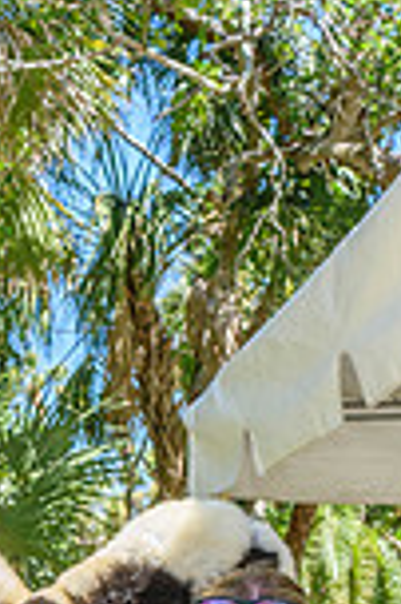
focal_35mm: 80
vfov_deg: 23.7
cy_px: 672
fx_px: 1340
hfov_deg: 16.9
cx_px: 67
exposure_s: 1/250
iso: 200
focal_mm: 18
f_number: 8
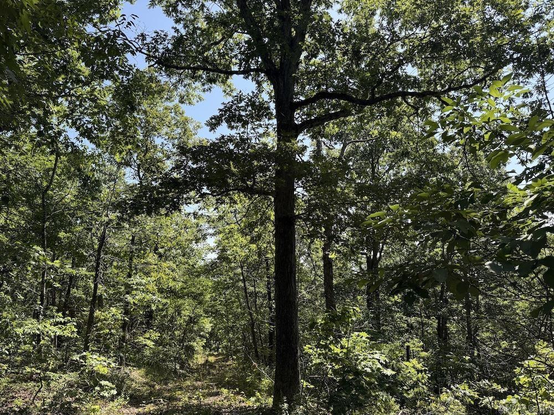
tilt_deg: +10.1
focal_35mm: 24
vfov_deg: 56.8
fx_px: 384
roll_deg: +0.1
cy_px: 208
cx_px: 277
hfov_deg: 71.6
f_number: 1.78
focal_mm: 6.76
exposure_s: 1/1292
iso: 100
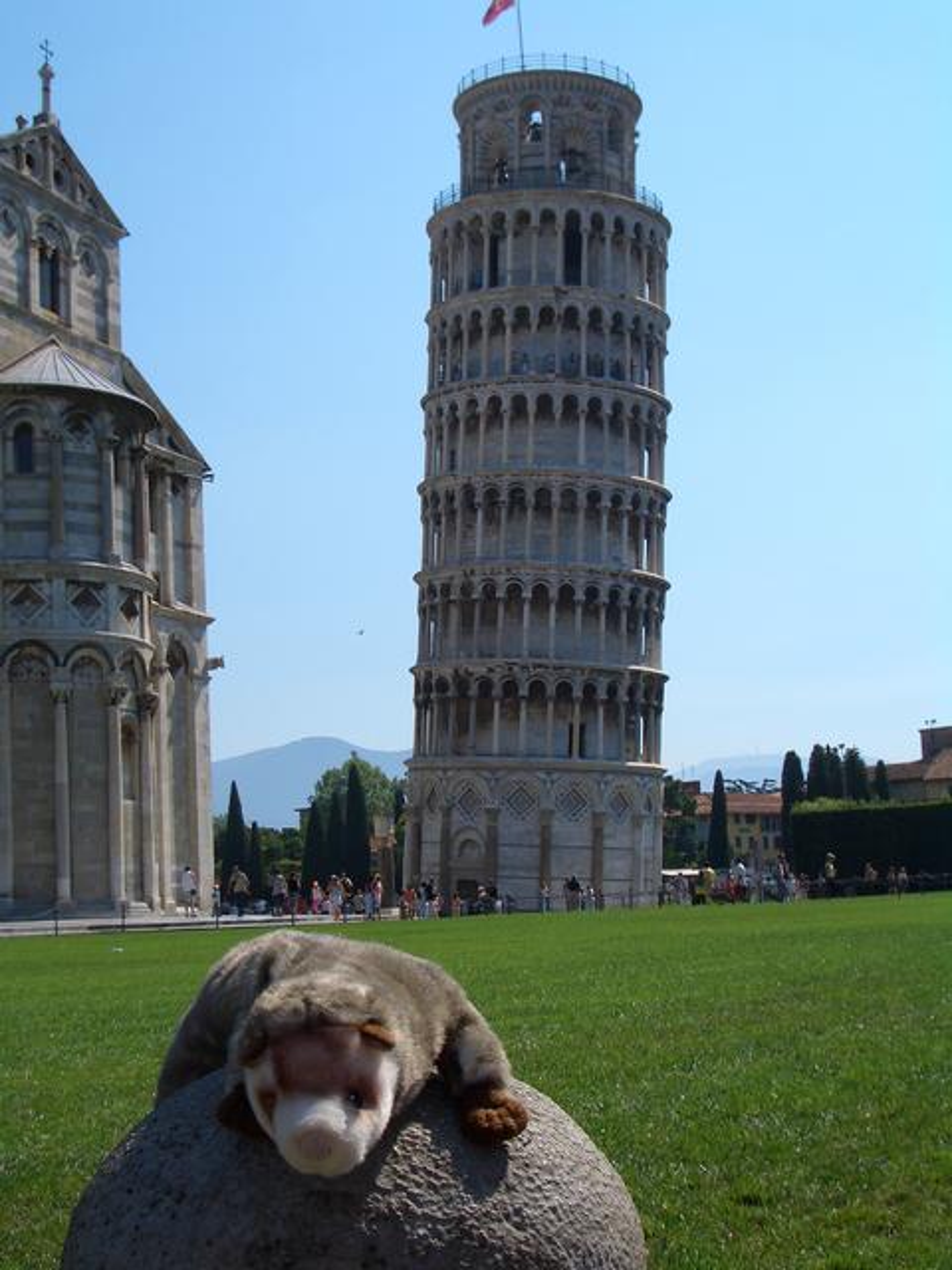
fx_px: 1797
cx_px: 476
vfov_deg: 38.9
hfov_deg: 29.7
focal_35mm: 49
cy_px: 635
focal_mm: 8.2
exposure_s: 1/500
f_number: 5
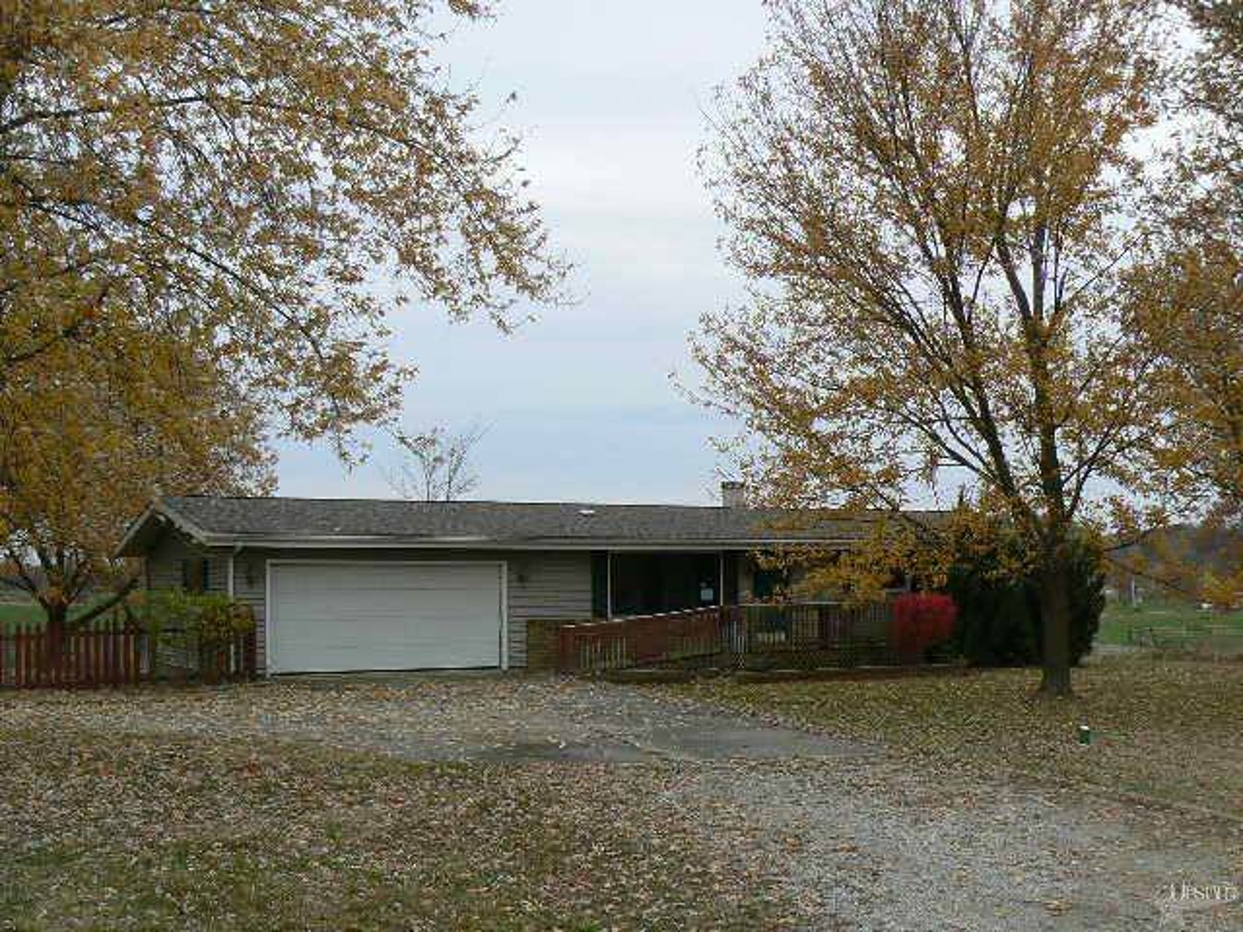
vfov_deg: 35.1
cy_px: 466
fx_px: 1472
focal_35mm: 41
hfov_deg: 45.8
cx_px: 622
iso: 80
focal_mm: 6
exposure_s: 1/250
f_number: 5.6
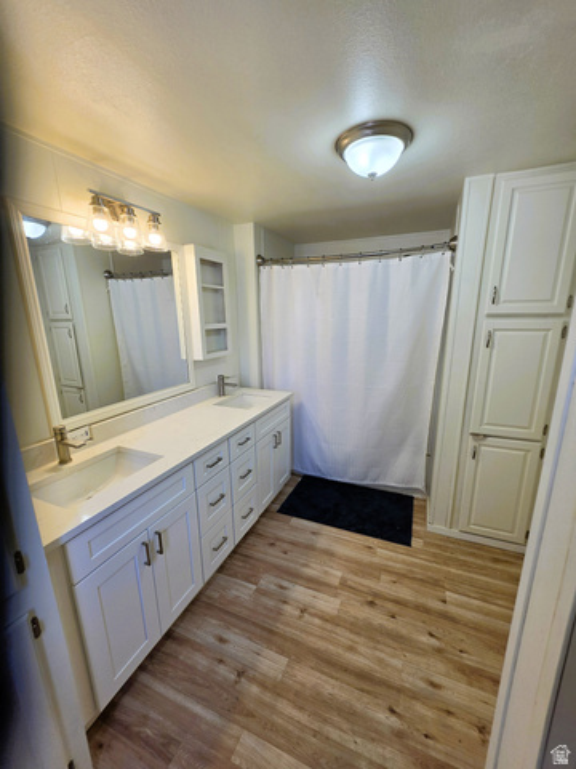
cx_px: 288
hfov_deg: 89.9
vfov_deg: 106.2
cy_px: 384
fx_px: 288
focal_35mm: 13
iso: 50
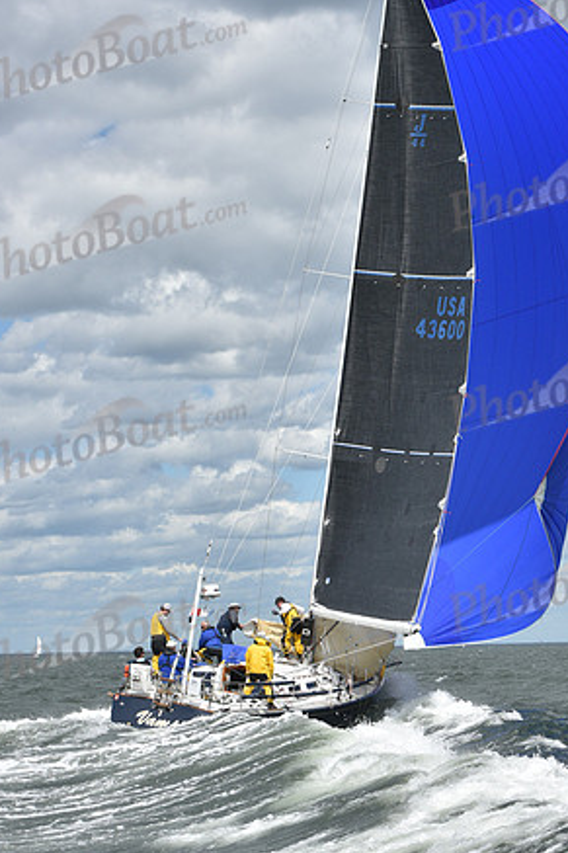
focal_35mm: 93
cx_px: 348
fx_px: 2203
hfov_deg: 14.7
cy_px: 310
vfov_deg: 21.9
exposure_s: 1/1250
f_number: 9
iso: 320
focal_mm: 70
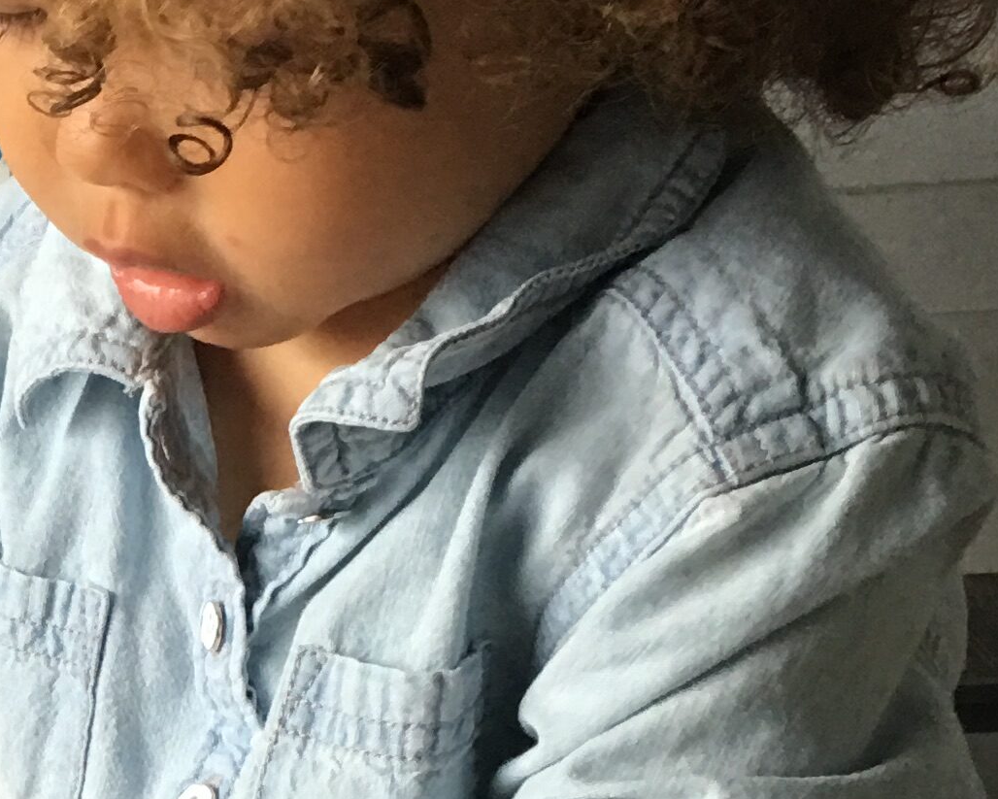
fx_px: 3280
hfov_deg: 16.0
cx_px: -456
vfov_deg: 13.3
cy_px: 1126
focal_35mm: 111
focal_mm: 4.15
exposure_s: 1/30
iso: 40
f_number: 2.2
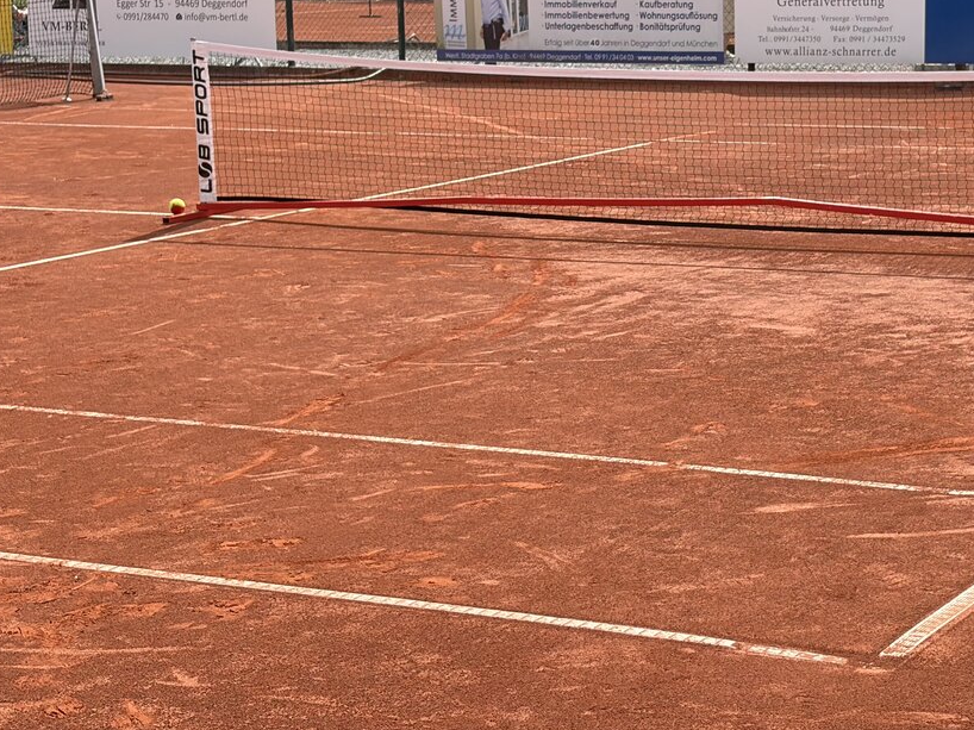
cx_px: 686
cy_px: 238
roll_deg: +1.9
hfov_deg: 21.9
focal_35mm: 89
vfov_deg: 16.5
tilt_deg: -7.3
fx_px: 2503
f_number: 1.6
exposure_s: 1/2364
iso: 32
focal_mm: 5.96
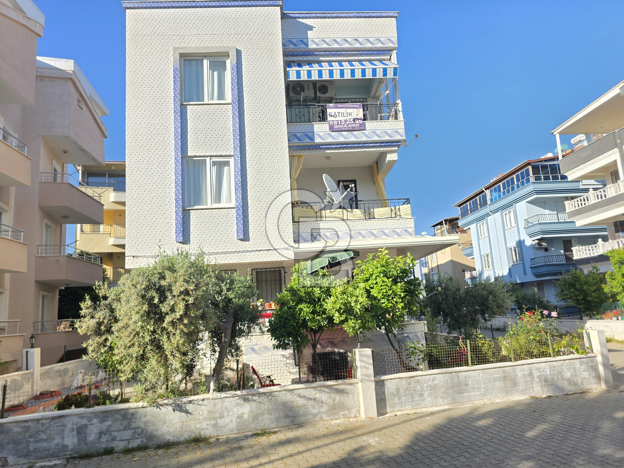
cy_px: 234
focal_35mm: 23
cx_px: 312
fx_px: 415
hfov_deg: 73.9
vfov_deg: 58.9
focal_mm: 6.3
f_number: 1.7
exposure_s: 1/2071
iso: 80
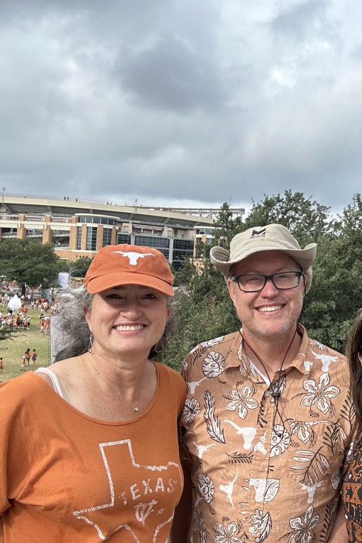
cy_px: 271
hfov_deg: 38.9
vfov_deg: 58.7
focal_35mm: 32
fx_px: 483
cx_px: 310
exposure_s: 1/557
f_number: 1.9
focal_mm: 2.69
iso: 25
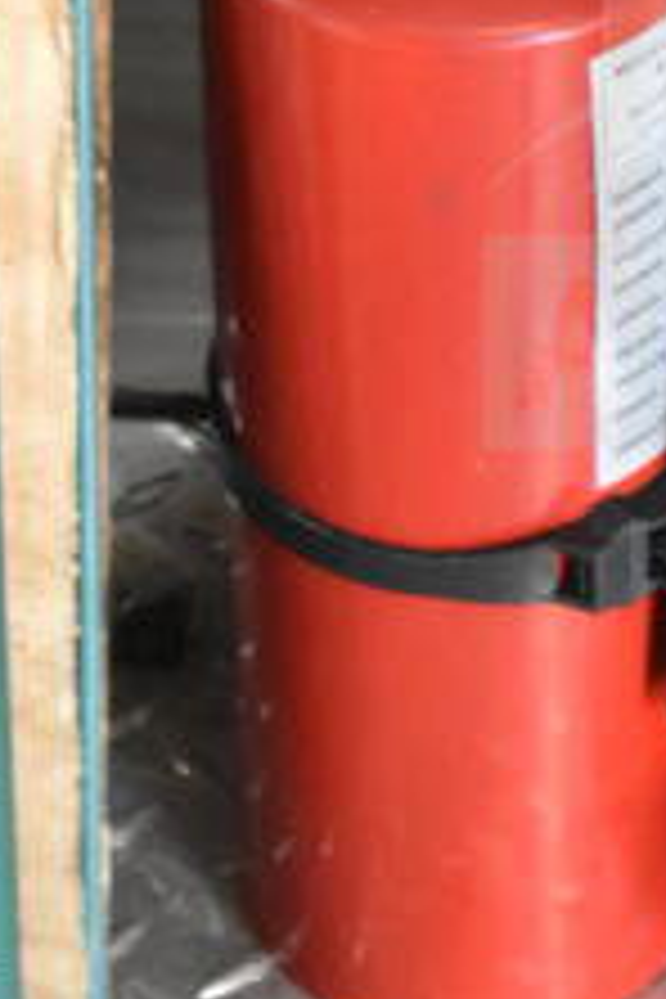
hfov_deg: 5.5
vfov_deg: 8.3
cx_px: 986
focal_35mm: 247
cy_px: 90
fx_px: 6854
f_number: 5
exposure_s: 1/60
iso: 4000
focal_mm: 40
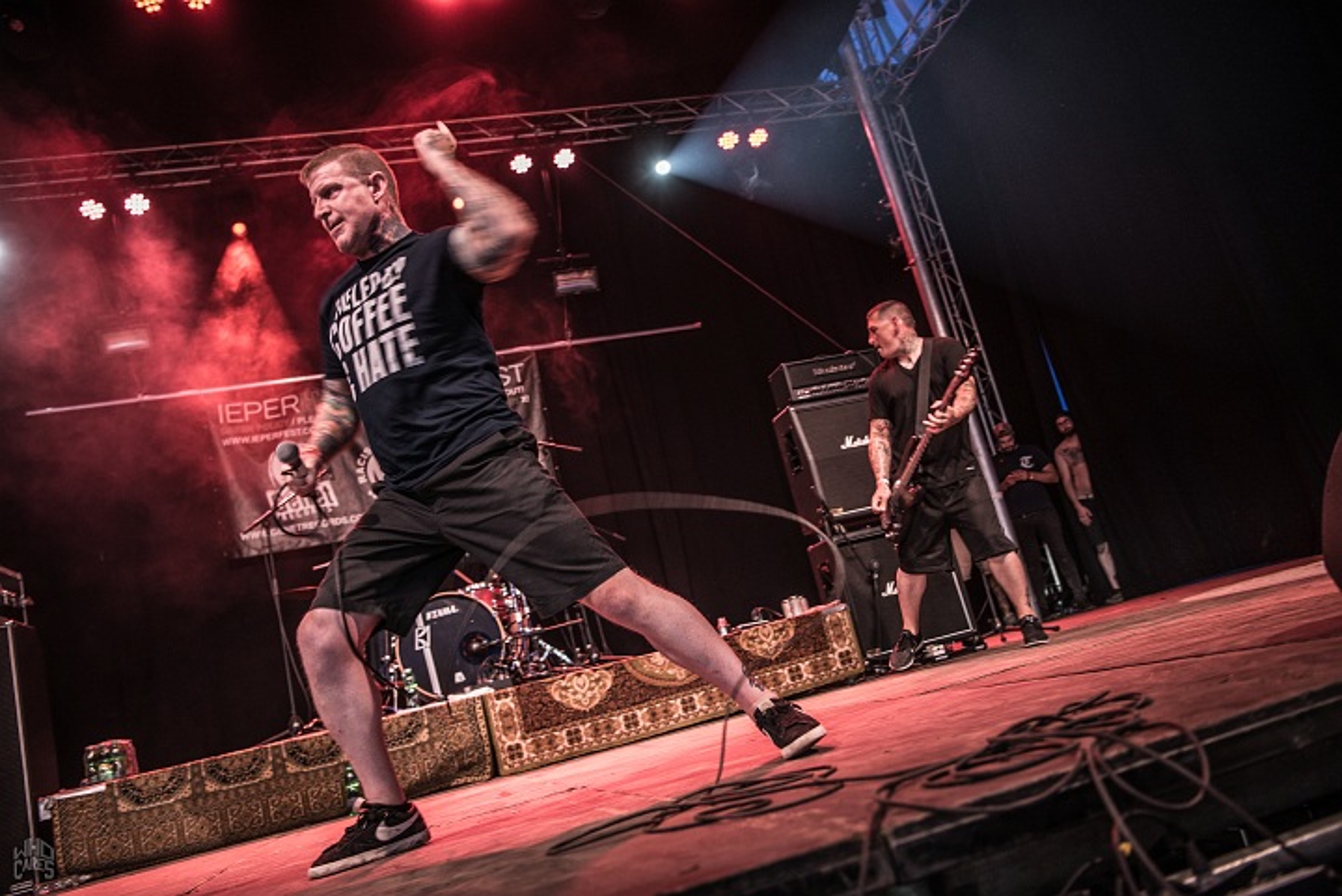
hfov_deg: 61.9
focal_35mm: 30
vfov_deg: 43.7
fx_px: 1119
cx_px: 671
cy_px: 448
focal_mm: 30
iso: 640
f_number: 2.8
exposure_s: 1/100
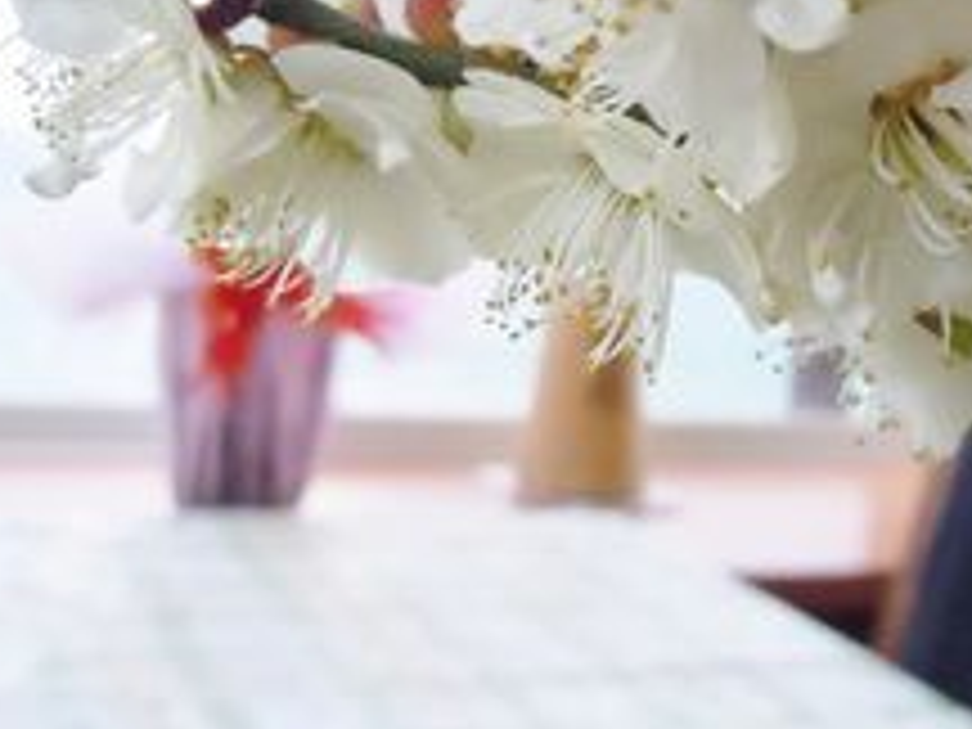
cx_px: 612
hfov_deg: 31.5
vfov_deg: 23.8
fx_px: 1713
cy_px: 184
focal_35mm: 61
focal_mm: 5.9
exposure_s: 1/125
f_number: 4
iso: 640
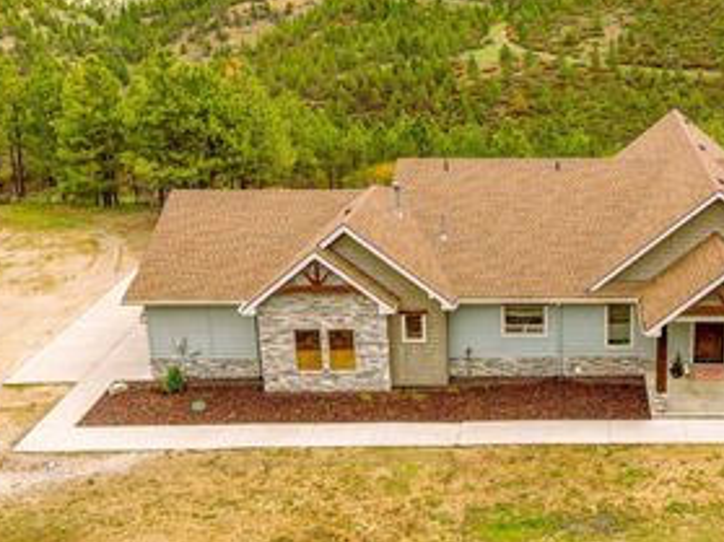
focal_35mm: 43
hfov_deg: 42.1
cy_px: 139
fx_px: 899
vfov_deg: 33.0
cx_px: 568
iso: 100
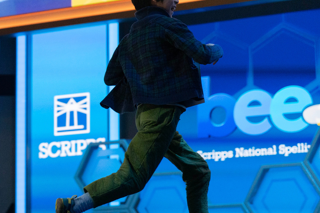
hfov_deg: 22.1
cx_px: 130
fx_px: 818
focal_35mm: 92
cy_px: 96
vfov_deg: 14.9
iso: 2000
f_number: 3.2
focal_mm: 70
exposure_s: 1/500
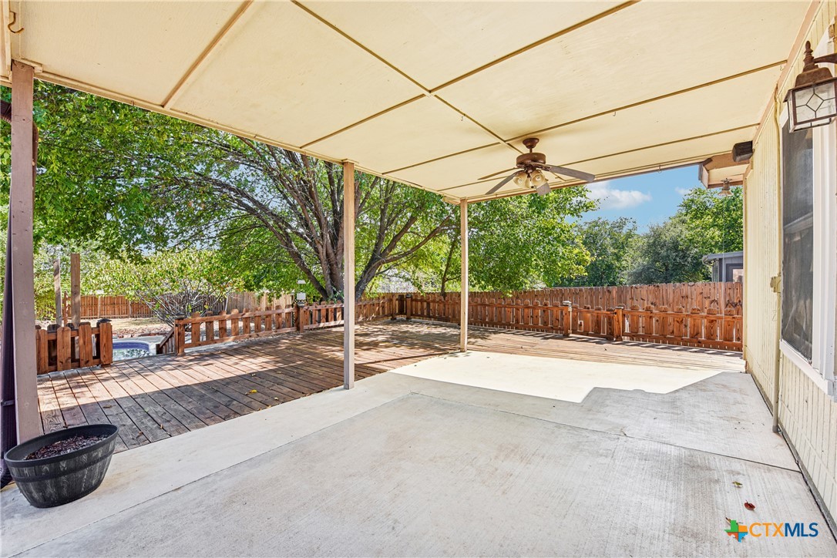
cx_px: 418
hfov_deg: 104.3
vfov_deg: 81.2
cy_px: 279
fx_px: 325
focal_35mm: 14
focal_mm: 14
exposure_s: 1/125
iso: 100
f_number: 8
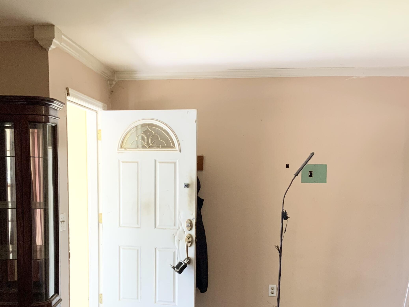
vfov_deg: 33.9
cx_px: 176
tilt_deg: -6.2
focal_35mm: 42
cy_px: 218
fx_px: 496
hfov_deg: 44.7
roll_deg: -0.4
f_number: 1.8
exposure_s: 1/60
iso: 80
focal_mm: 3
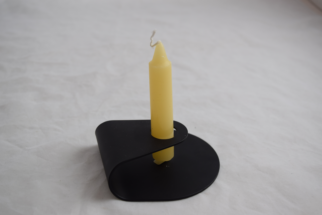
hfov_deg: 45.0
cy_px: 108
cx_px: 161
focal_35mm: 44
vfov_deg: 30.8
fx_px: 389
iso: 400
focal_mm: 29
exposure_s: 1/125
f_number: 5.6
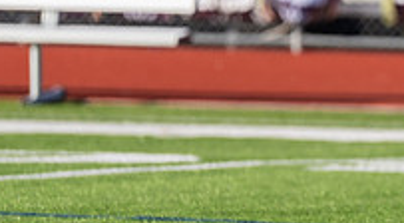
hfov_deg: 2.2
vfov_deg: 1.2
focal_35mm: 987
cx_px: 552
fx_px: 10525
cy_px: 118
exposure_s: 1/1600
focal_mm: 200
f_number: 2.8
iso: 100
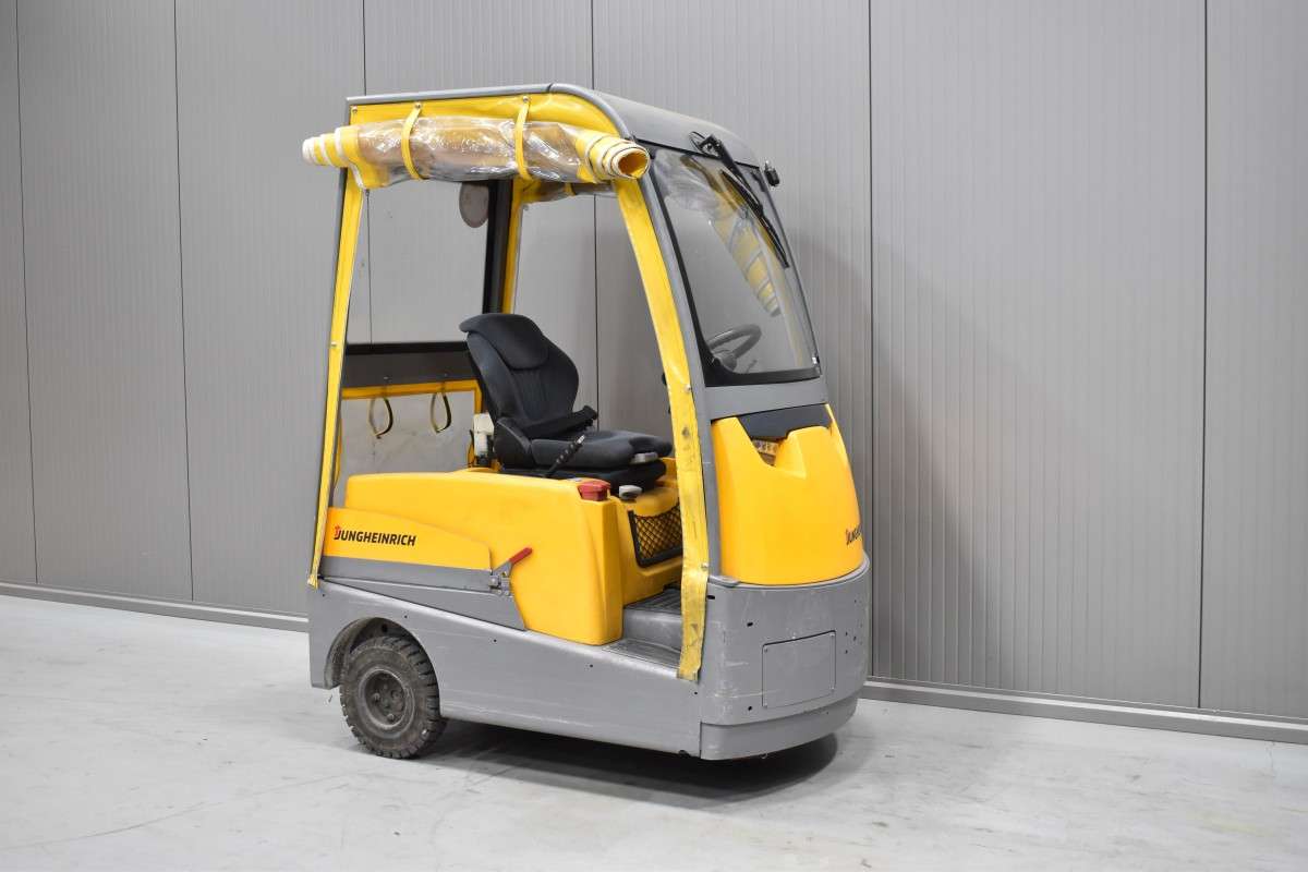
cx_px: 654
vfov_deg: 35.5
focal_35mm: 38
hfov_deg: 51.3
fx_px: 1362
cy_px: 436
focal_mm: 25
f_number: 5
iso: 1250
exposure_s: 1/40
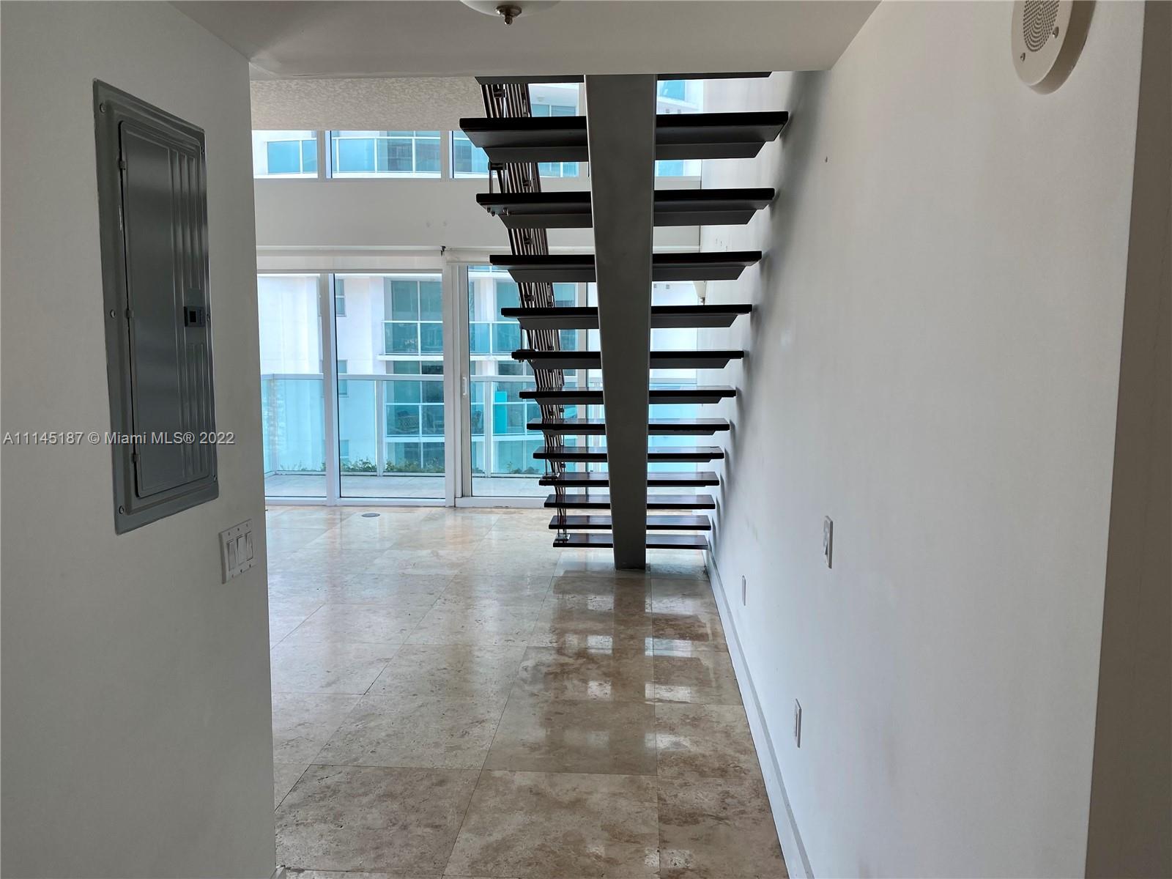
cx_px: 586
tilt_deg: -4.8
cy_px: 440
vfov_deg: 53.1
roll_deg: -0.5
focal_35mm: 26
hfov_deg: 67.3
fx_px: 880
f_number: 1.8
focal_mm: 4.25
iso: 32
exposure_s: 1/148
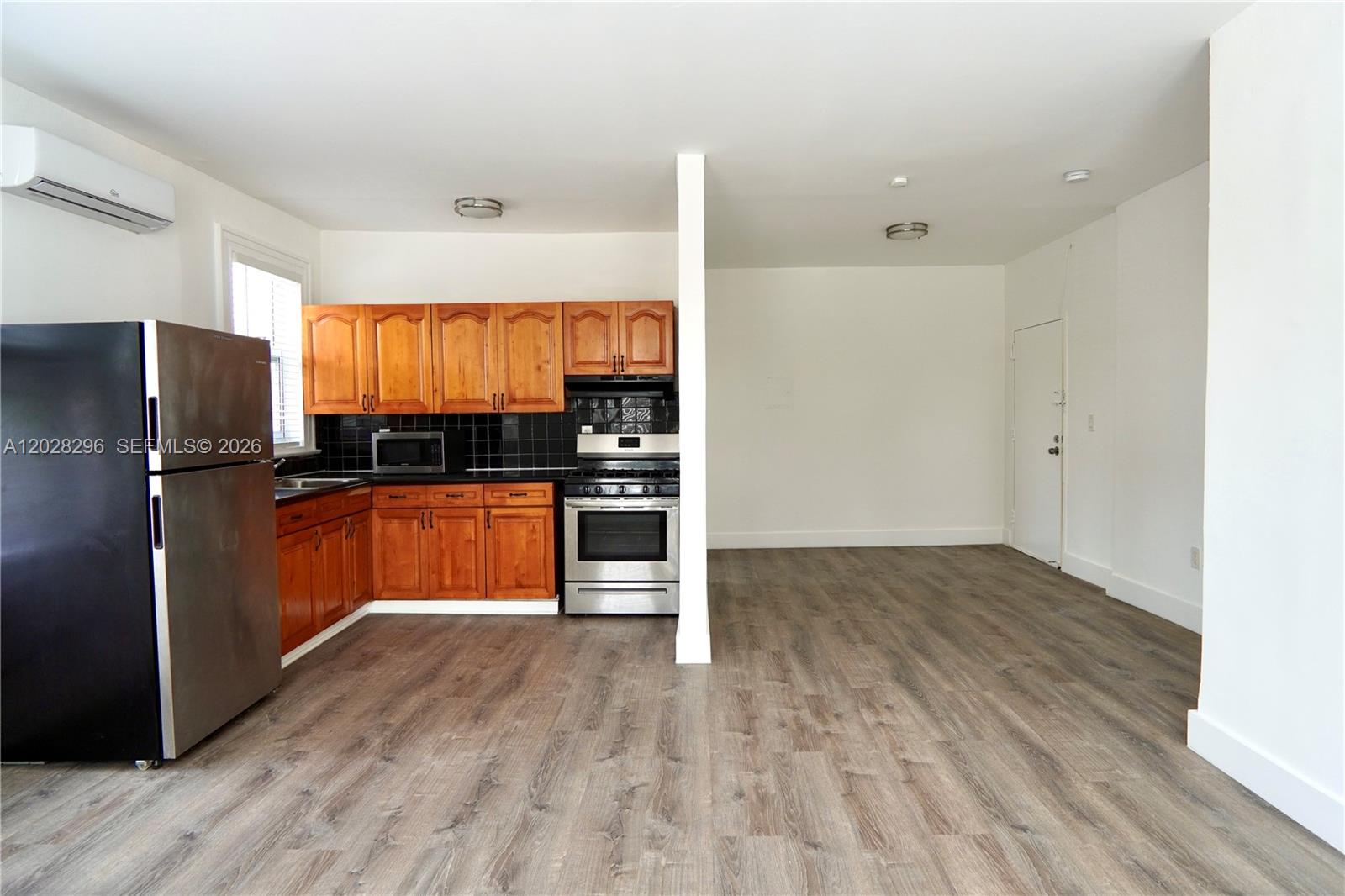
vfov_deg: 67.4
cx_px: 672
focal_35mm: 18
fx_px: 672
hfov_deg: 90.0
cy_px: 448
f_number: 4
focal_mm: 12
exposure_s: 1/160
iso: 250
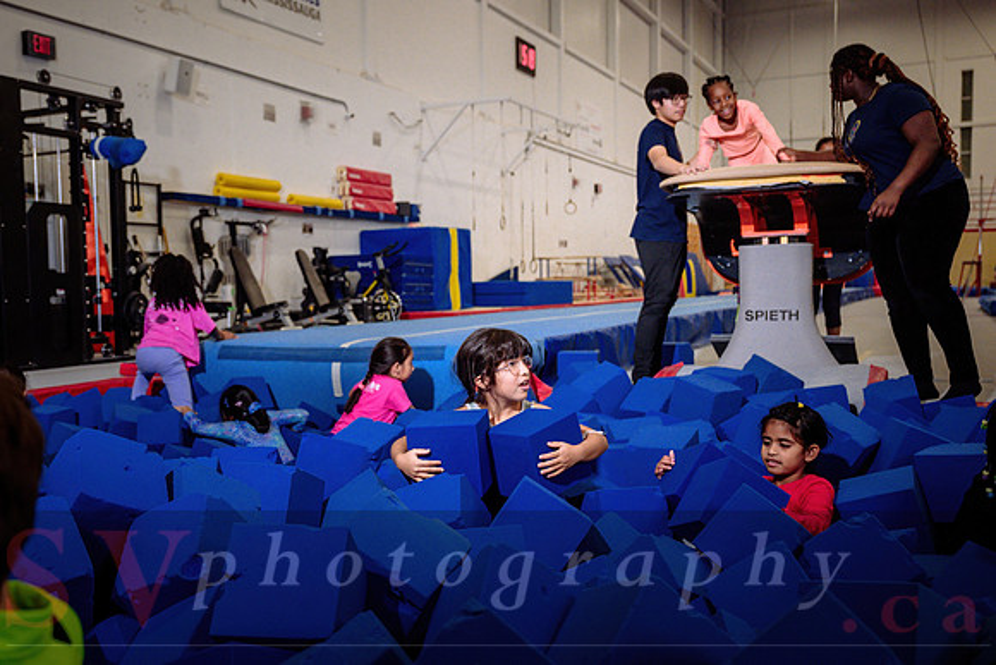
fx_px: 1070
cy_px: 358
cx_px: 390
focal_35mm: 39
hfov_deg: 49.6
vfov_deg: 34.5
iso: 1600
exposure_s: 1/640
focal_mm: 31.5
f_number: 3.5
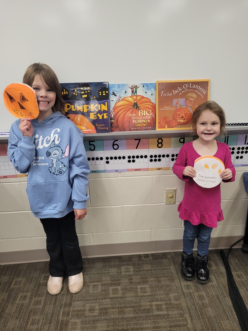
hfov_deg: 53.1
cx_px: 124
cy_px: 166
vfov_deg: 67.3
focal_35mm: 26
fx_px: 248
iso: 250
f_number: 1.8
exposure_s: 1/120
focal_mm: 5.4
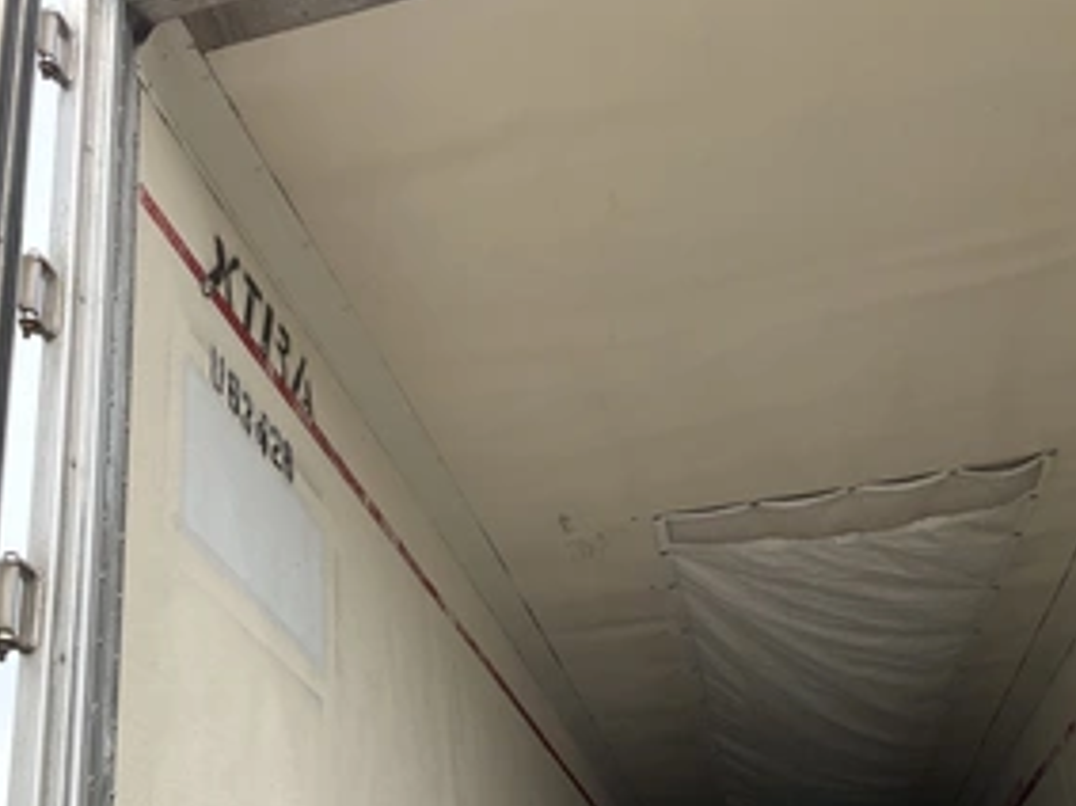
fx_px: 1274
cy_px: 494
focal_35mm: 41
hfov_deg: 45.3
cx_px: 392
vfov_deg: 35.0
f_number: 1.8
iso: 25
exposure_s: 1/792
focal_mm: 3
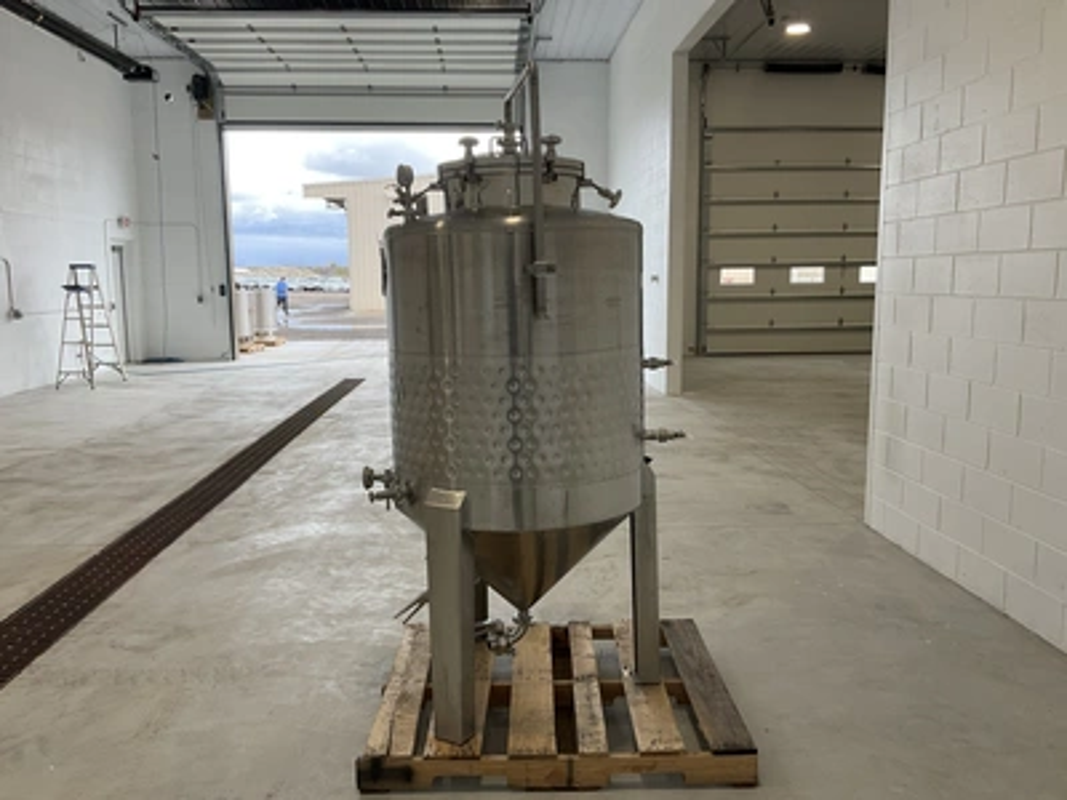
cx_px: 534
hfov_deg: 61.7
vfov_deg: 48.2
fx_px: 894
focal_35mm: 29
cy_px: 400
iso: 25
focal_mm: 3
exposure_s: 1/167
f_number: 1.8
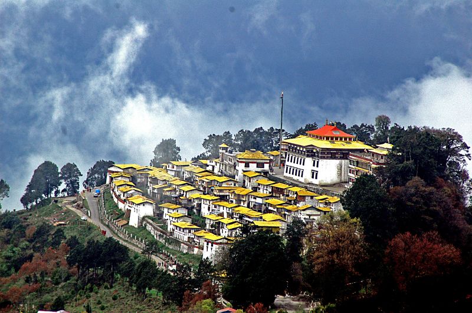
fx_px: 5892
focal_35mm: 450
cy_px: 156
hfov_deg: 4.6
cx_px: 236
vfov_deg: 3.0
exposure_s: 1/125
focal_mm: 300
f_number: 7.1
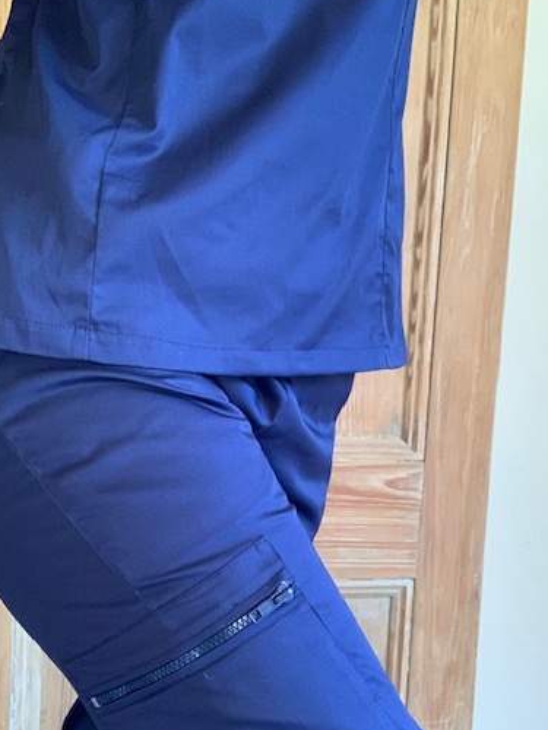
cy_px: 448
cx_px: 297
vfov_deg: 45.5
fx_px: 865
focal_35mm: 41
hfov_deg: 35.1
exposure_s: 1/30
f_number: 2.2
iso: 320
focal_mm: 2.87
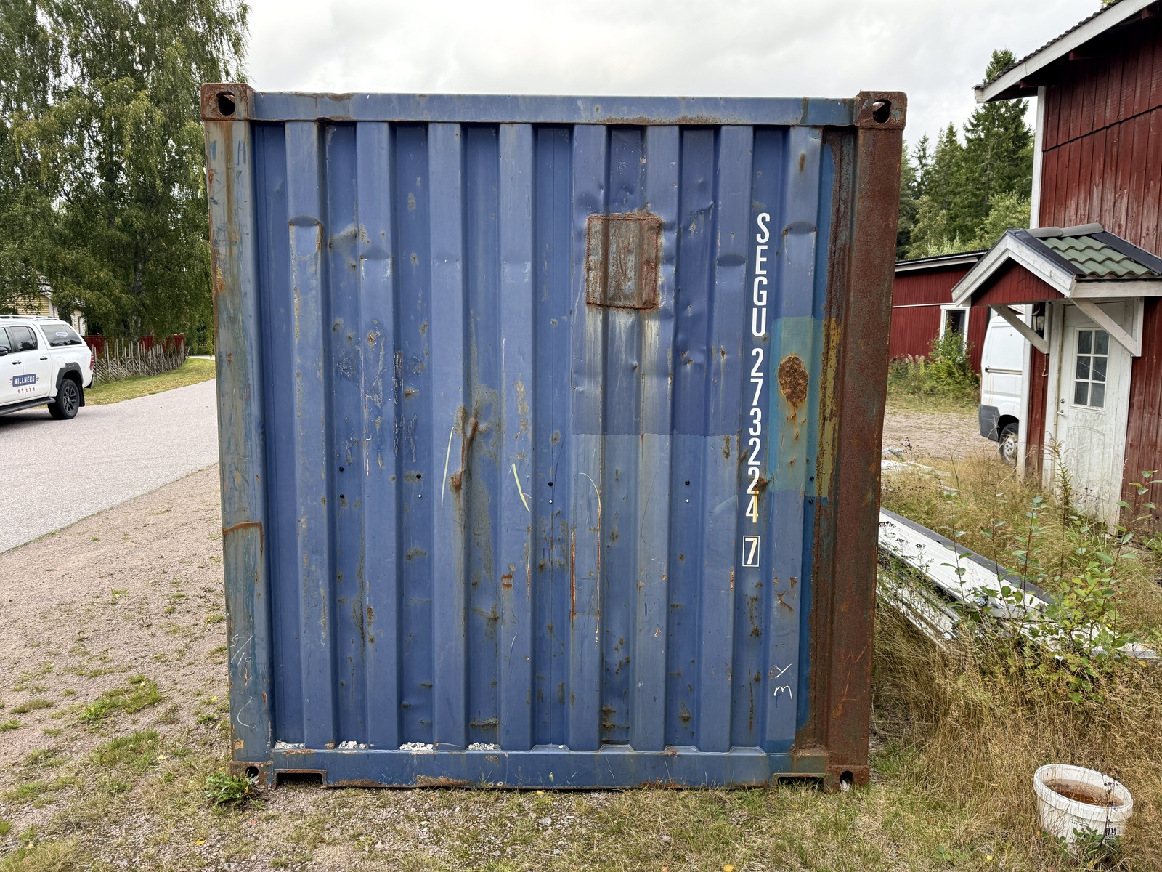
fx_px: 806
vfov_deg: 56.8
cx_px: 581
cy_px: 436
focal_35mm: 24
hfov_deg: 71.6
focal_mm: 6.76
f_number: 1.78
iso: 100
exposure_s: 1/488
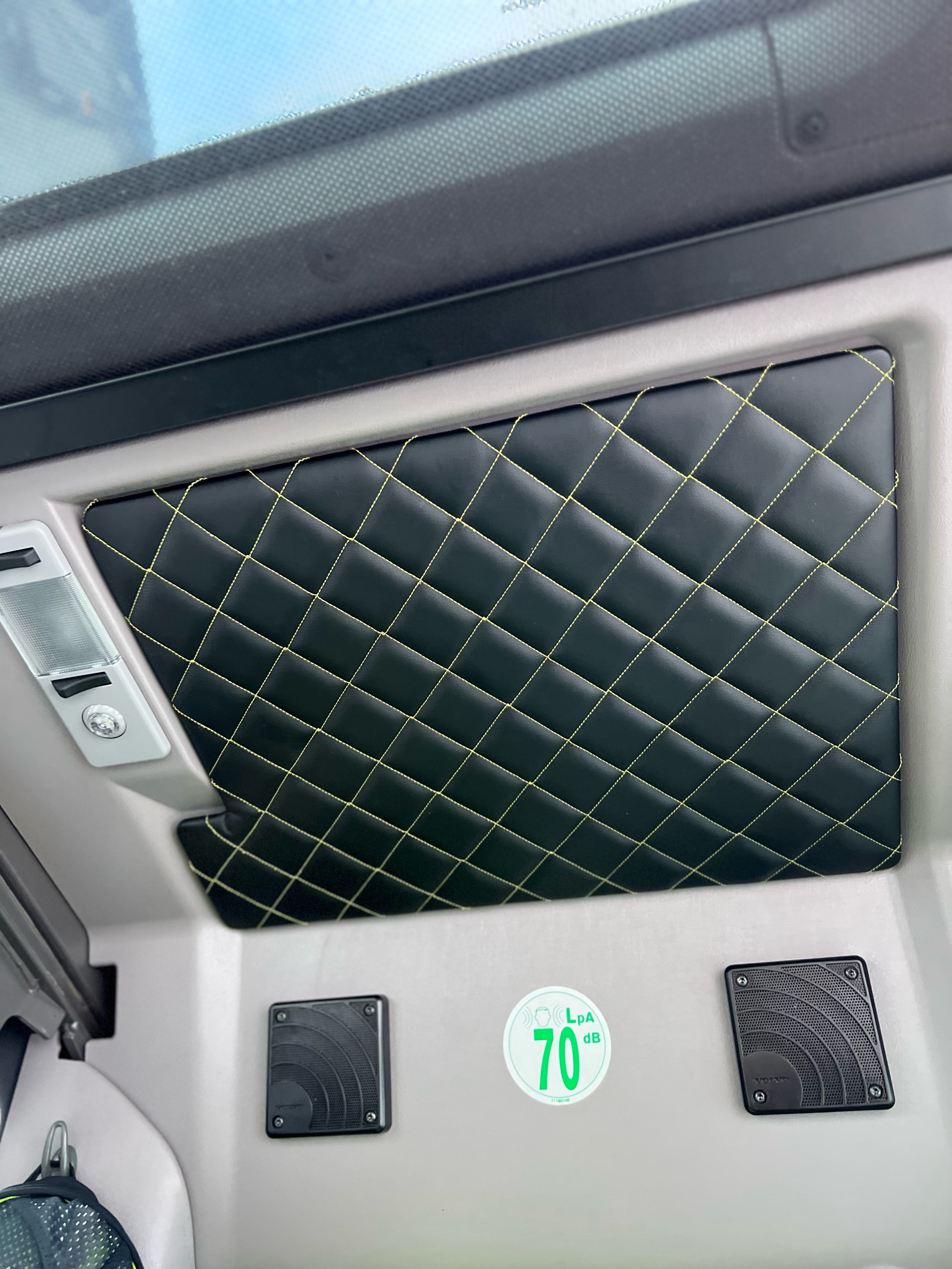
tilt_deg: +57.2
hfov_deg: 53.1
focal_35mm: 26
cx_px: 476
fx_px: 953
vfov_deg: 67.3
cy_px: 634
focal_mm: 5.7
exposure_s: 1/60
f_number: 1.5
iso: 500
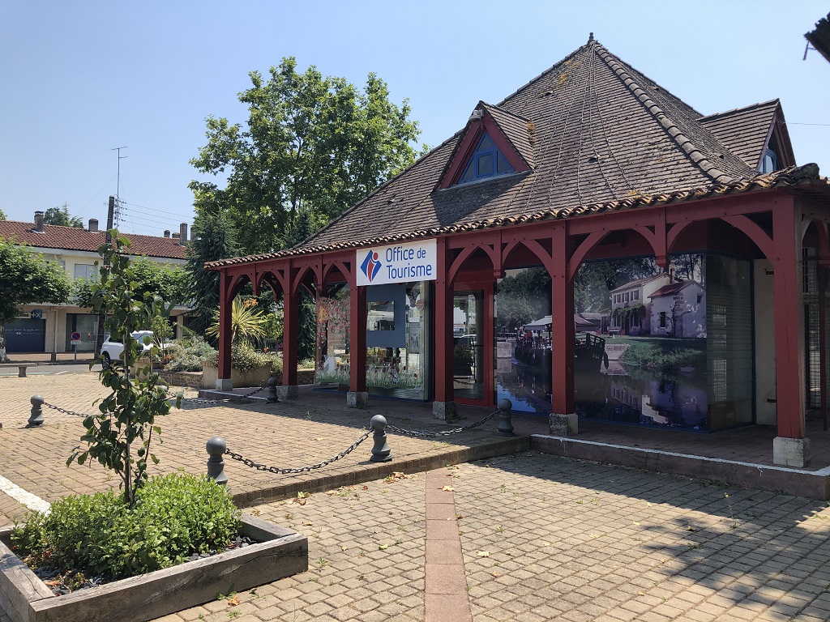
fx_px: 671
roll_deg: -1.4
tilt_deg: +1.6
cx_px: 415
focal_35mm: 28
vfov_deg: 49.7
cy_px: 311
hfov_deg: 63.4
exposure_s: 1/1333
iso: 20
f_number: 1.8
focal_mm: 3.99
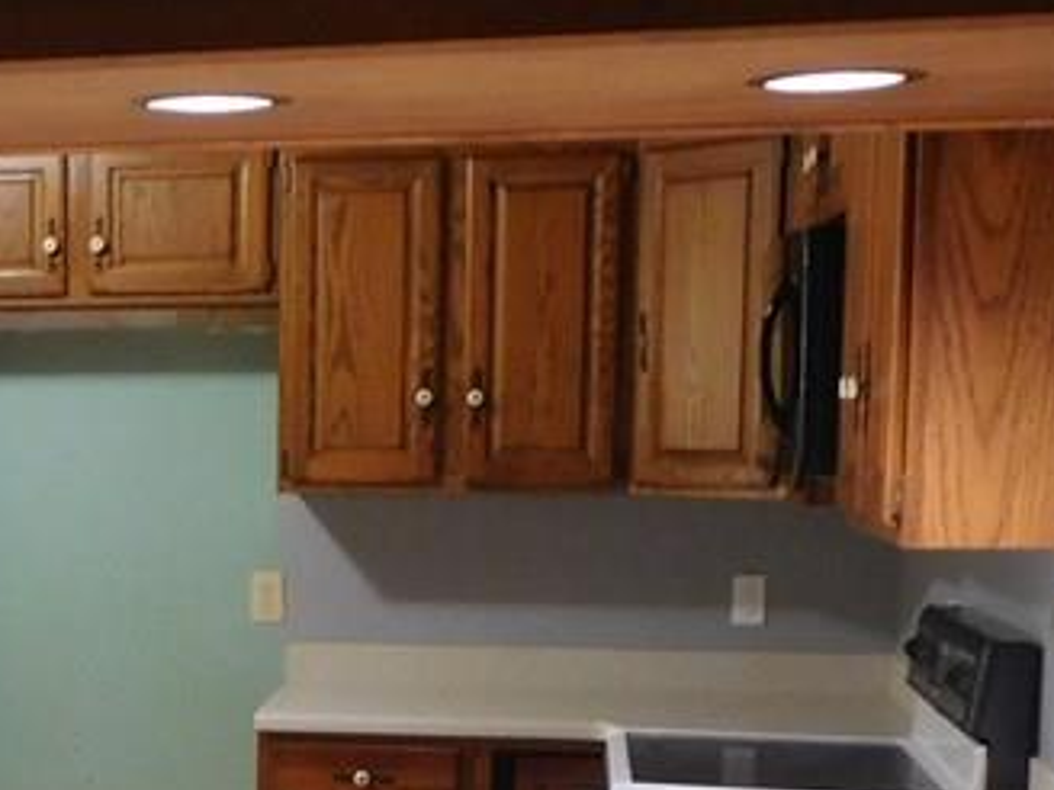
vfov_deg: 18.5
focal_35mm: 78
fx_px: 2375
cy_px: 758
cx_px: -132
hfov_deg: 23.4
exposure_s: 1/13
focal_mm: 4.5
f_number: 3.4
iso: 400
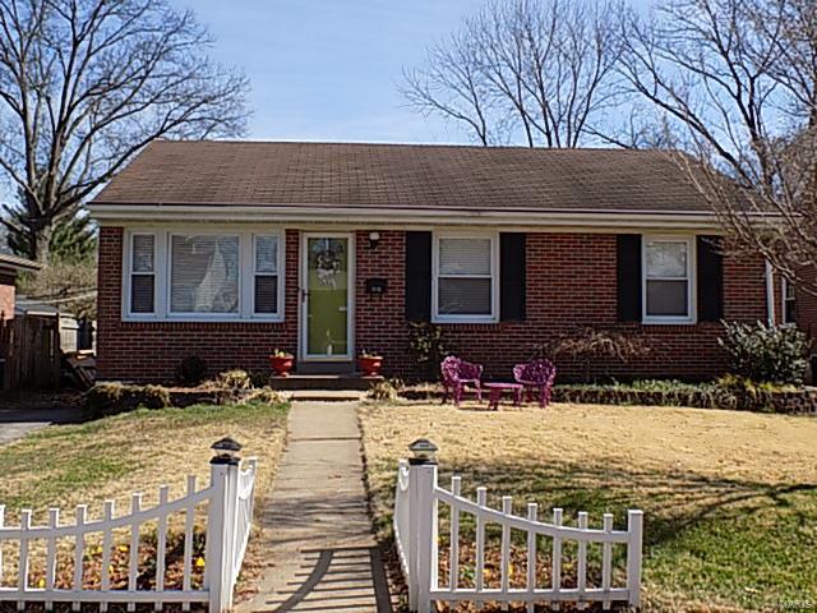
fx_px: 873
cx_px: 408
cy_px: 306
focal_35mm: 37
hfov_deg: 50.1
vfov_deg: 38.7
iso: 80
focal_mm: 6.6
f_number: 3.5
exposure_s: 1/640
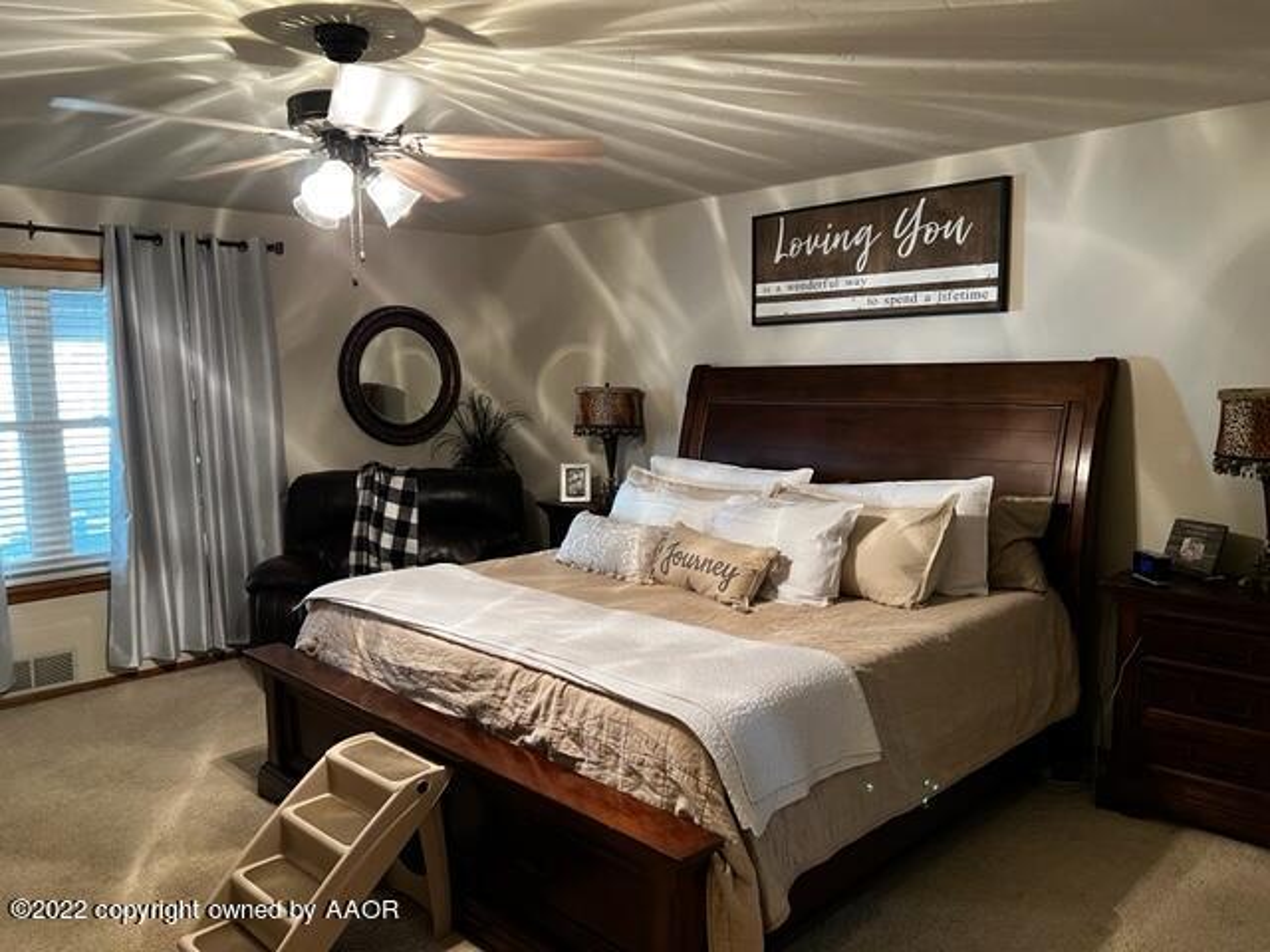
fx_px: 954
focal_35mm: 26
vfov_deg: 53.1
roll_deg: +0.9
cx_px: 635
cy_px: 476
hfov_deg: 67.3
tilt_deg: -7.7
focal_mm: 5.7
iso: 250
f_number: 1.5
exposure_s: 1/60
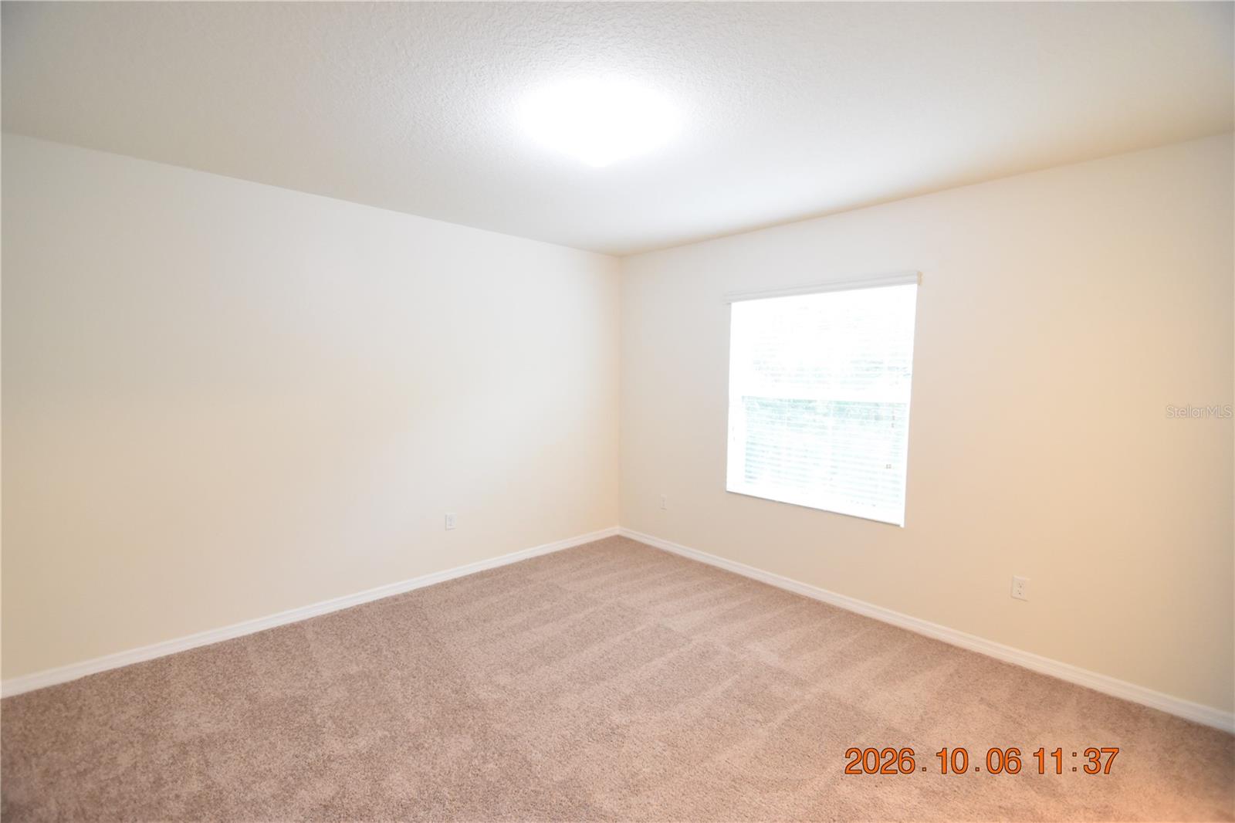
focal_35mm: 15
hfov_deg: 100.4
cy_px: 412
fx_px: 514
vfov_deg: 77.3
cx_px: 618
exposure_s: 1/60
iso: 2000
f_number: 3.5
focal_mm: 10
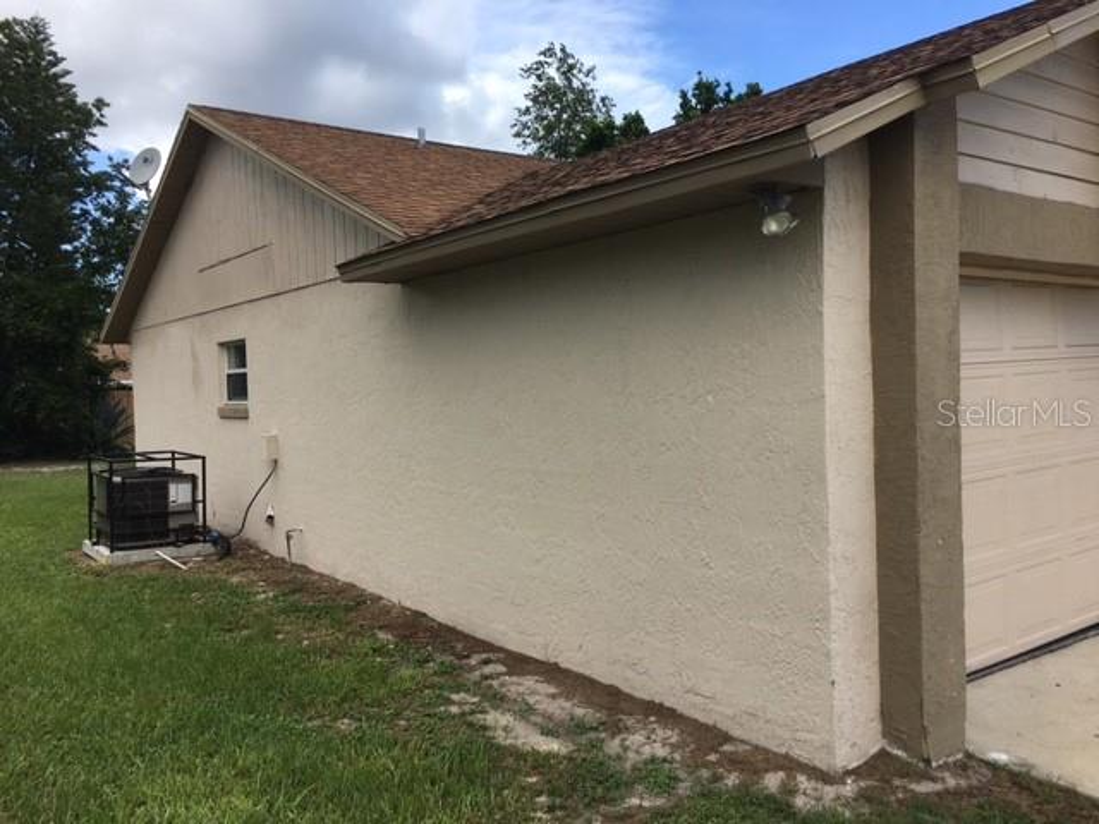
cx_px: 550
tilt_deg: -2.5
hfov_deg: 61.7
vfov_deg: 48.2
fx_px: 921
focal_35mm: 29
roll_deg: +2.4
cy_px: 412
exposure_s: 1/587
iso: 25
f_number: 2.2
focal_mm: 4.15
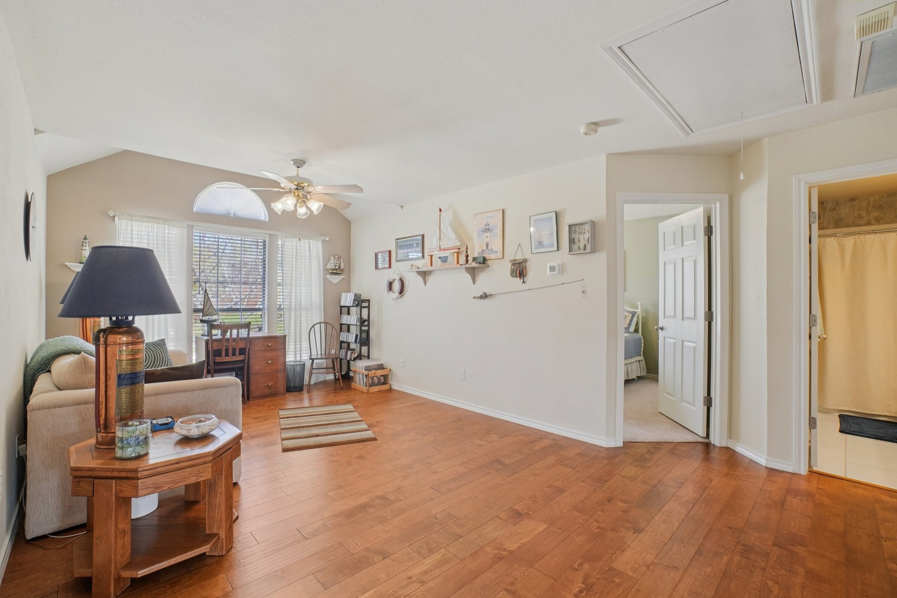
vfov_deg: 77.3
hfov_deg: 100.4
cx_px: 448
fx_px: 374
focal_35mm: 15
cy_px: 299
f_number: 8
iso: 400
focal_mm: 10
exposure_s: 1/25
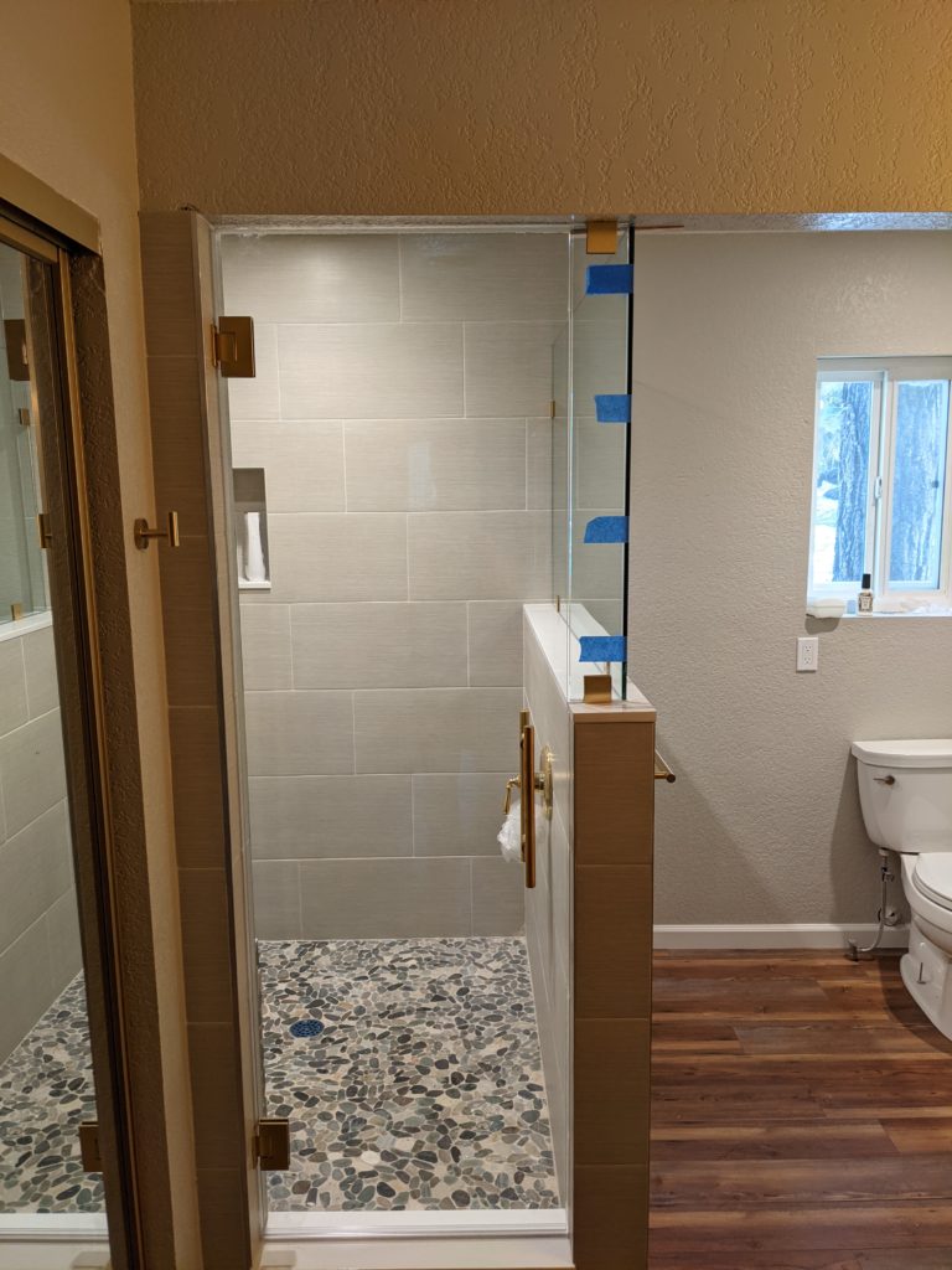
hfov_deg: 51.4
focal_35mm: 27
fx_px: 990
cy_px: 635
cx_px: 476
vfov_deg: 65.3
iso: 58
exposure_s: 1/30
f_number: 1.73
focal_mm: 4.38
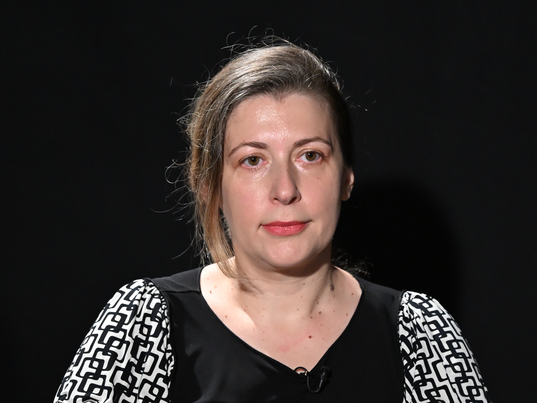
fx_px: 2916
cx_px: 270
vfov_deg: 7.9
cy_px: 217
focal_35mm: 188
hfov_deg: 10.5
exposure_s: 1/160
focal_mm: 105
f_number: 4
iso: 5000
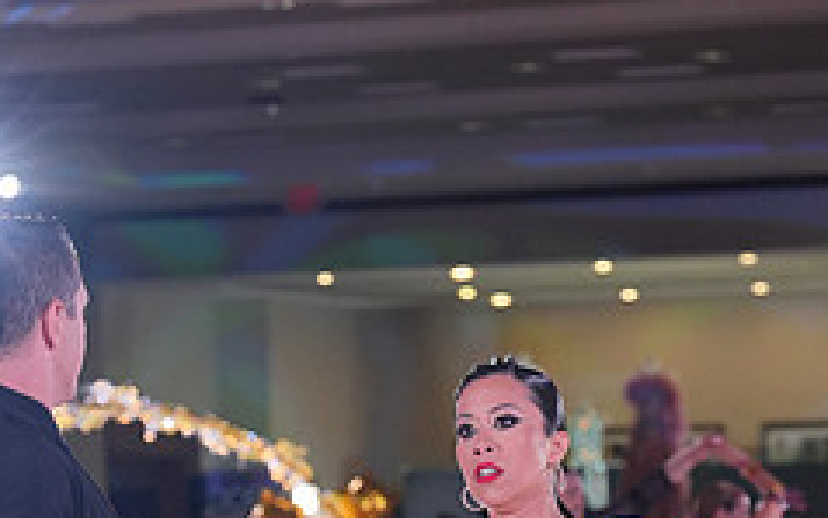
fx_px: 4718
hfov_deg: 10.0
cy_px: 796
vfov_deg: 6.2
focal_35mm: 209
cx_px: 294
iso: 1600
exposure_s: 1/400
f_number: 4
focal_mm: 84
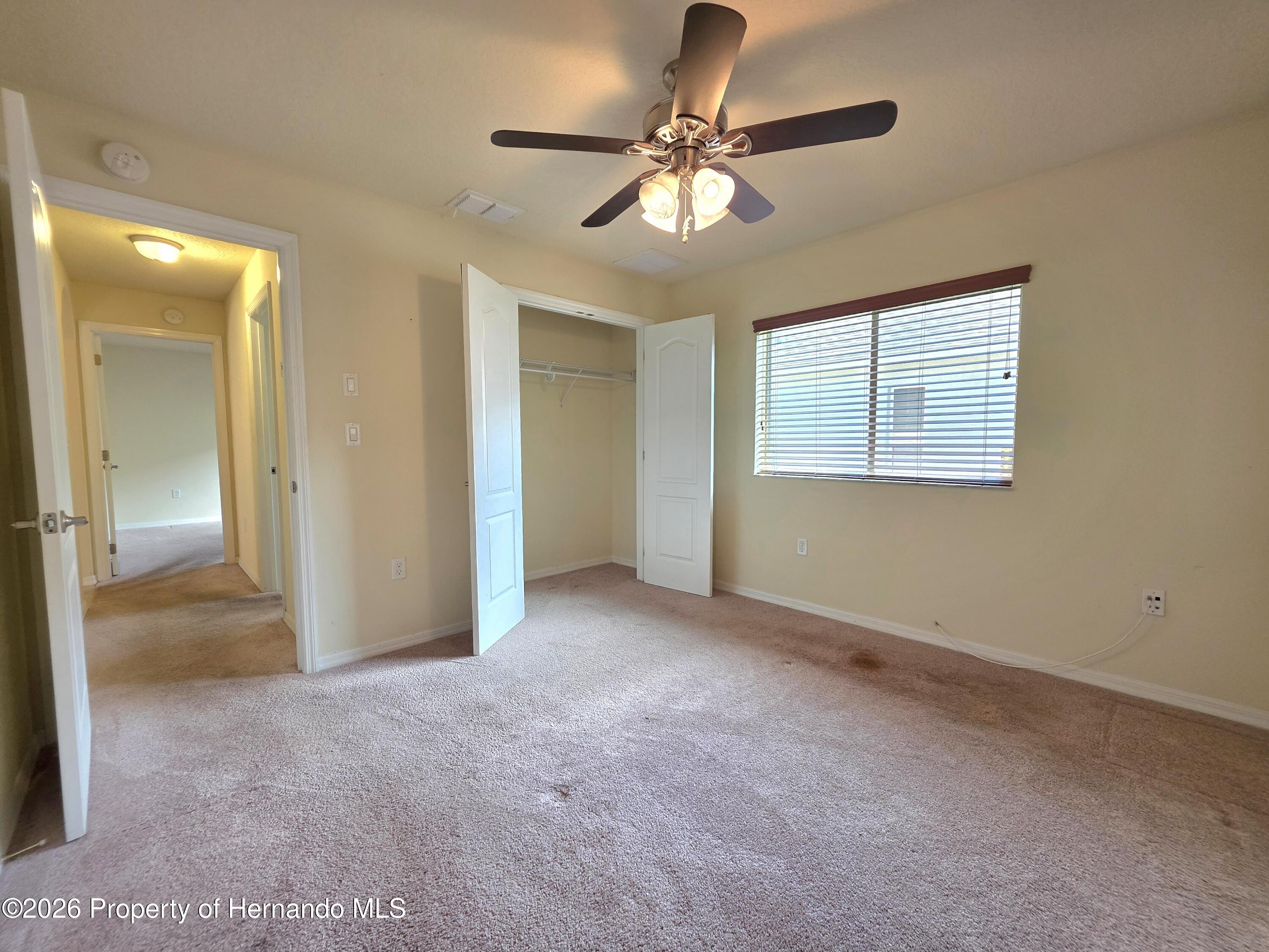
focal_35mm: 13
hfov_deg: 106.2
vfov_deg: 89.9
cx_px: 634
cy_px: 476
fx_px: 477
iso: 160
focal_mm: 2.2
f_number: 1.9
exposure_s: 1/60.2
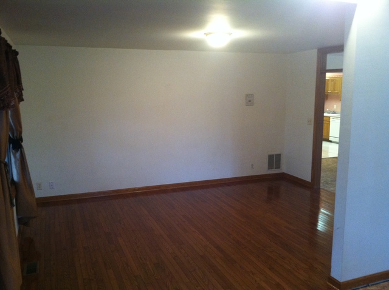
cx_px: 194
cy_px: 145
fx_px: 393
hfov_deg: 52.7
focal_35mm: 35
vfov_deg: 40.6
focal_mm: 3.85
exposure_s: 1/15
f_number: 2.8
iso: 250
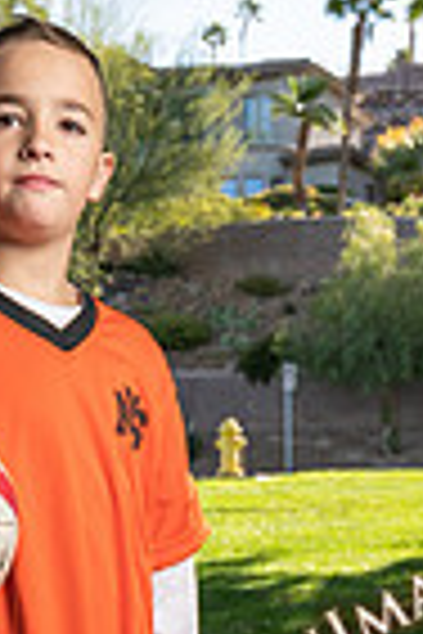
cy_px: 715
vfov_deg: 20.2
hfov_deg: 14.2
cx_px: 68
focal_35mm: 96
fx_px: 1692
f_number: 5.6
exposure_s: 1/160
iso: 100
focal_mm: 30
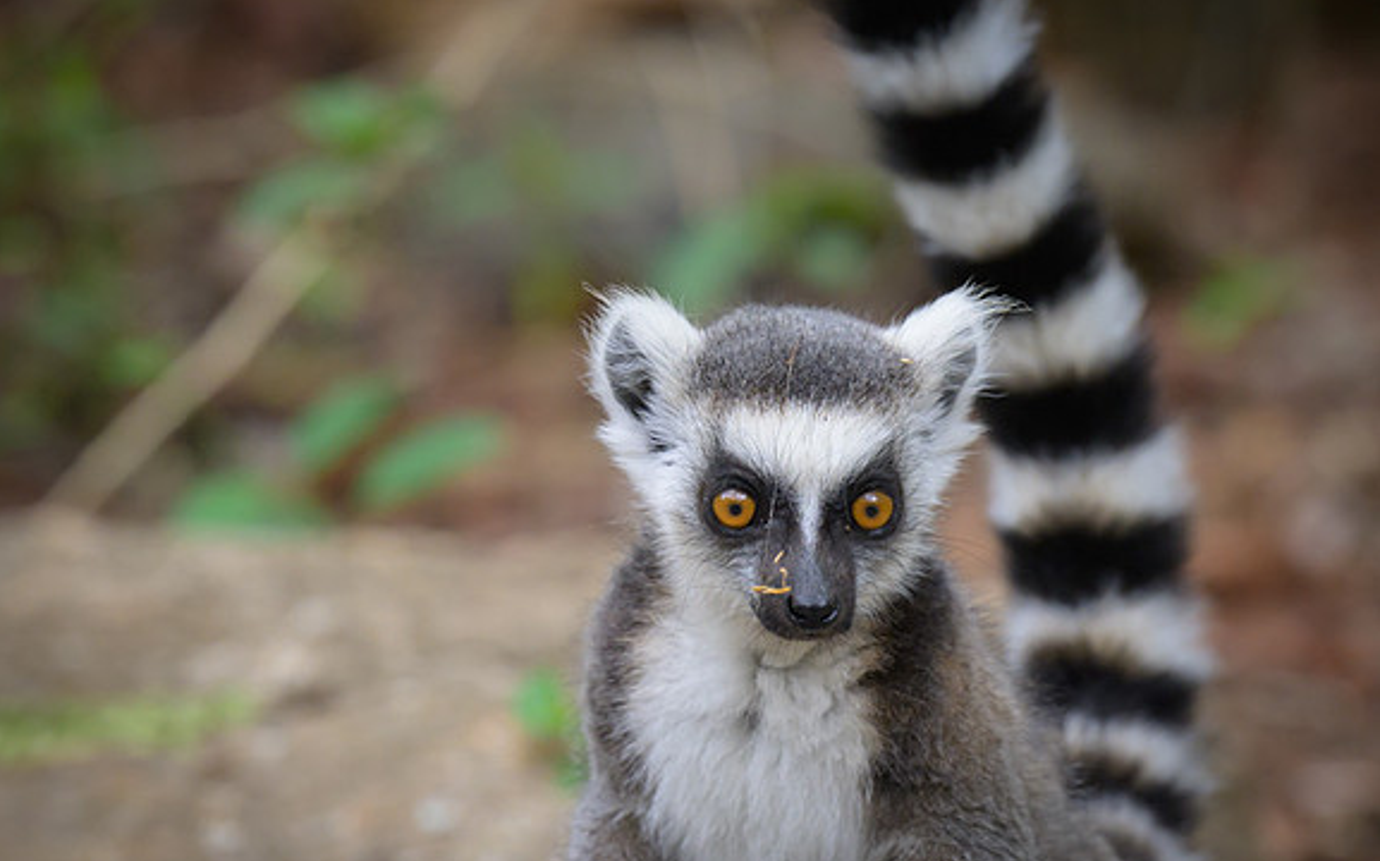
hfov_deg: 5.8
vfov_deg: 3.6
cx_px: 641
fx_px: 13533
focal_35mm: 360
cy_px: 378
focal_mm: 200
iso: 1600
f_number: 5.6
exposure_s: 1/640
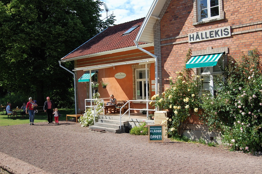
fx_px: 262
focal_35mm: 36
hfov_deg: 53.2
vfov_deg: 36.8
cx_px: 131
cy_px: 87
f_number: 8
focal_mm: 24
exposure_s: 1/250
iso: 200
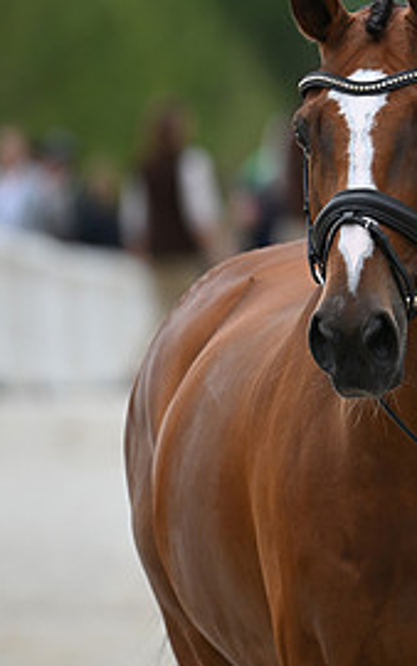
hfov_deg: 1.6
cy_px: 213
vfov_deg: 2.5
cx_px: 701
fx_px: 15094
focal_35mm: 831
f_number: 5.6
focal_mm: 380
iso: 450
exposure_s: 1/1250
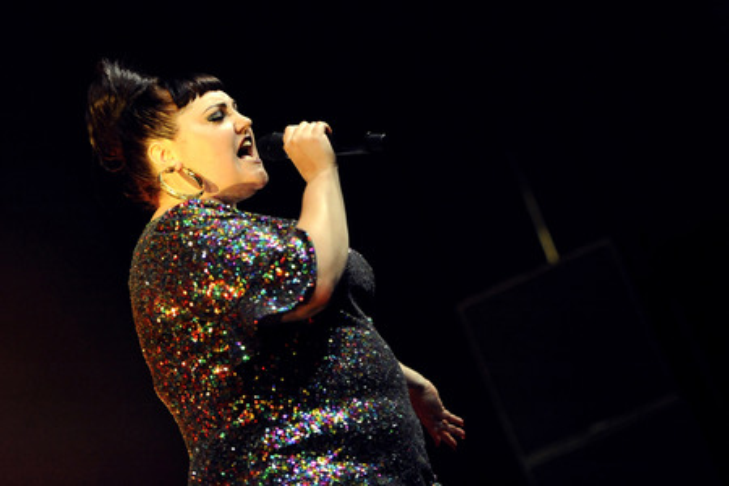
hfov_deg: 16.8
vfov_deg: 11.2
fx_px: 2470
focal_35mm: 122
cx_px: 364
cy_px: 243
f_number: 2.8
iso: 4000
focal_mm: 122
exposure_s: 1/320
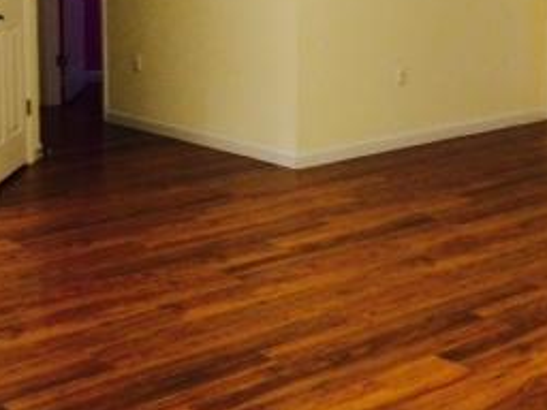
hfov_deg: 26.0
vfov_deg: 18.9
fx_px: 1185
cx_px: 226
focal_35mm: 75
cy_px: -32
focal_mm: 4.12
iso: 200
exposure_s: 1/30
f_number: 2.2
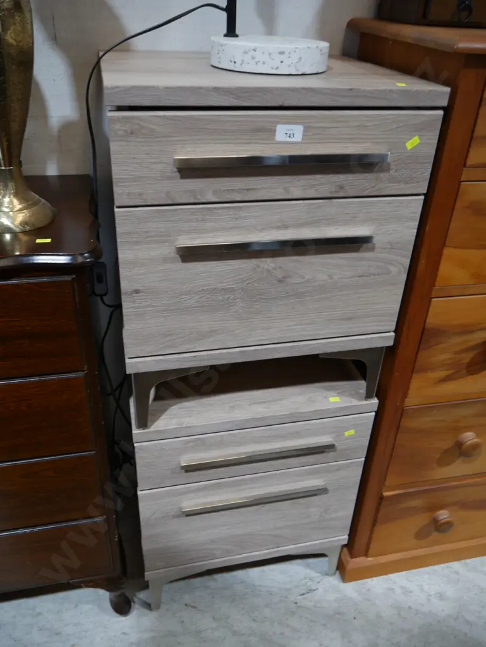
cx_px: 243
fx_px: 524
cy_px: 324
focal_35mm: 28
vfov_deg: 63.4
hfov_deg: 49.8
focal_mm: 14
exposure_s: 1/60
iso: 320
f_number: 3.5
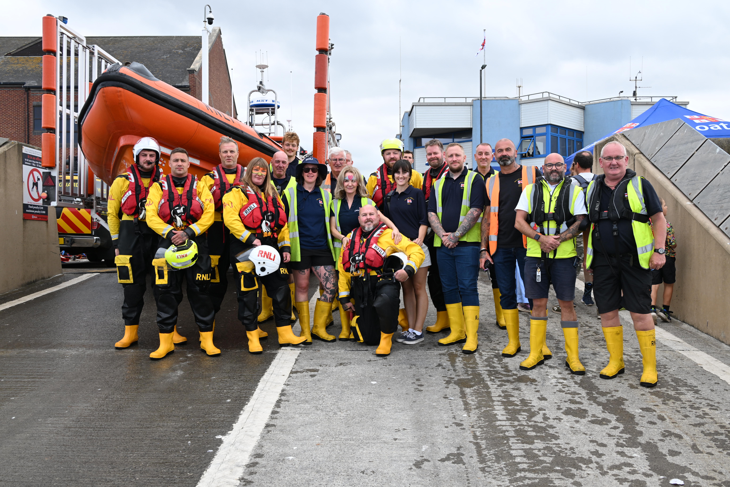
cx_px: 365
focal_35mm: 34
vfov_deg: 38.9
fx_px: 689
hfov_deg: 55.8
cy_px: 244
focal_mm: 34
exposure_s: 1/320
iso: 500
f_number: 9
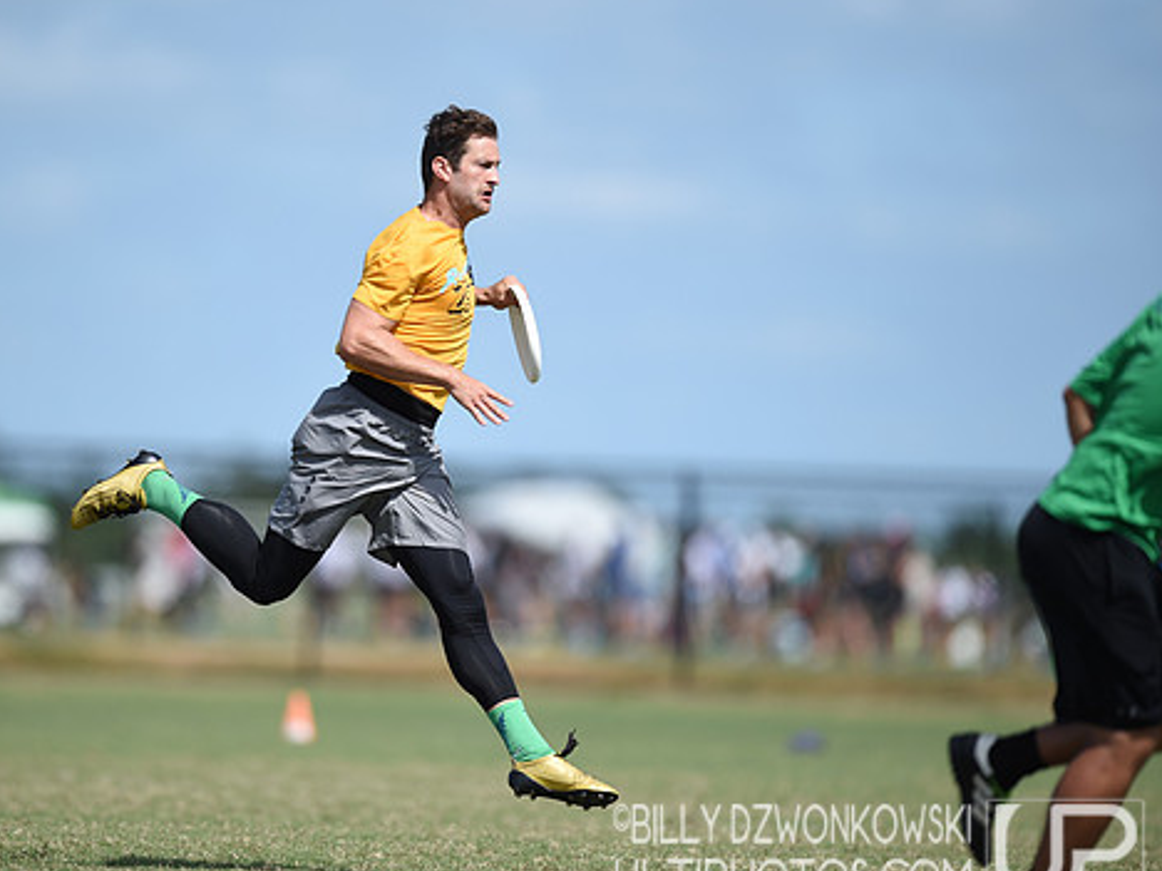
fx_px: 15979
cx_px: 454
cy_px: 447
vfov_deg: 3.1
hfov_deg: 4.2
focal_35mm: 476
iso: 100
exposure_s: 1/2000
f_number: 2.8
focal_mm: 400
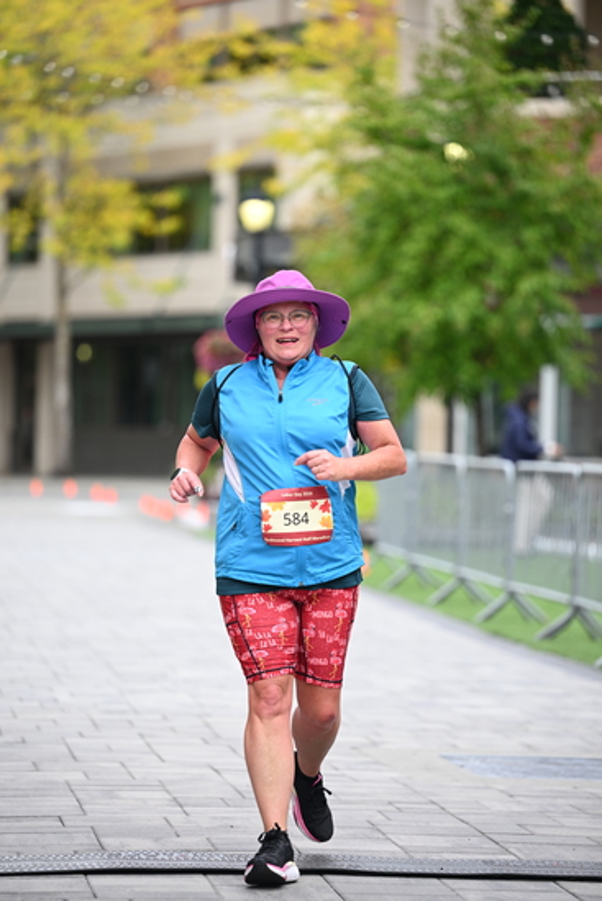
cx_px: 301
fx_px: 3885
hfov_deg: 8.9
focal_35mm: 155
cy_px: 450
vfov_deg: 13.2
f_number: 2.8
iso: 640
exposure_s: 1/1600
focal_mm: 155
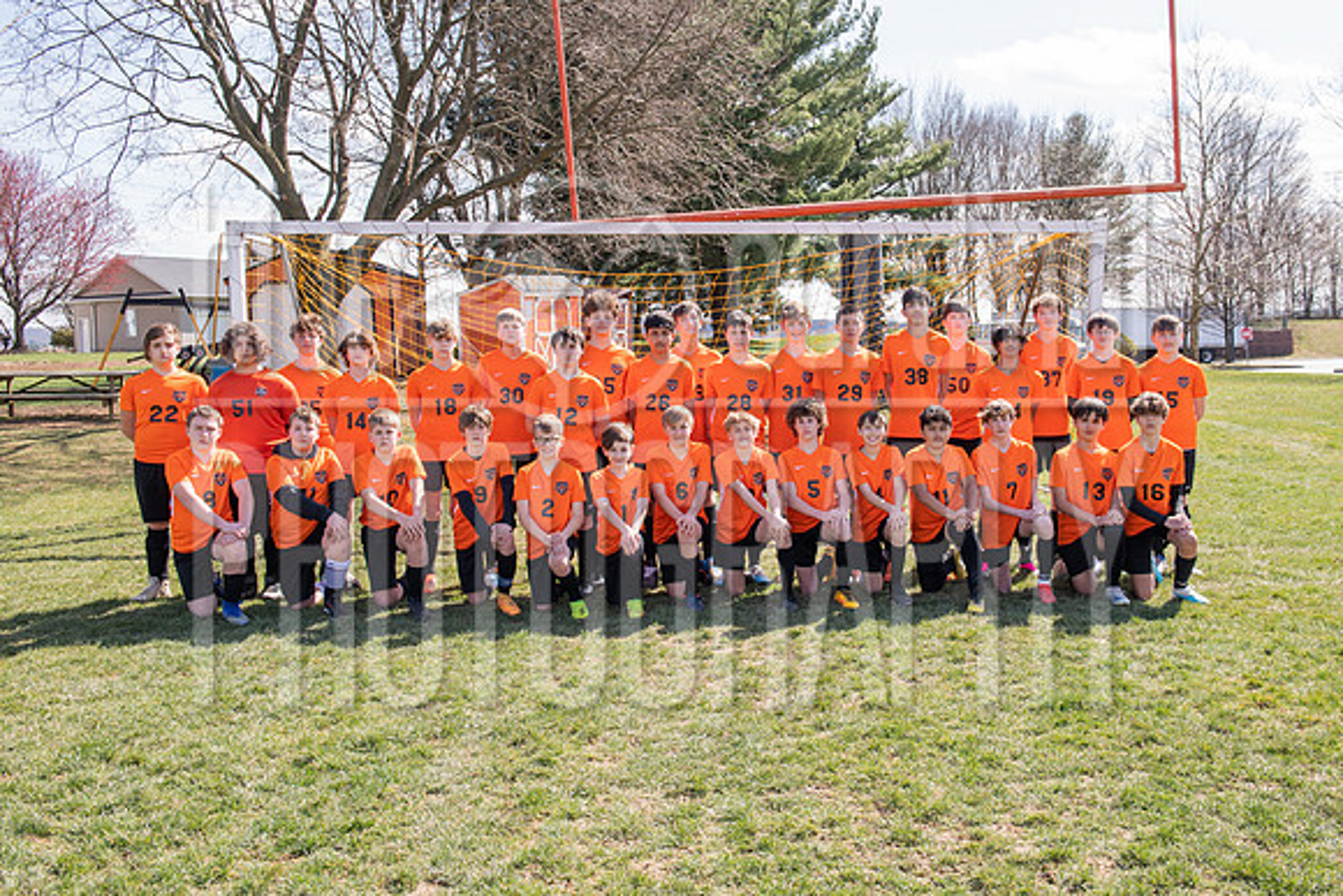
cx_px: 742
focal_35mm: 36
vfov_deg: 37.0
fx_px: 1340
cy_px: 417
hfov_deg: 53.1
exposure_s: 1/200
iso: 200
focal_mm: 32
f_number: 7.1
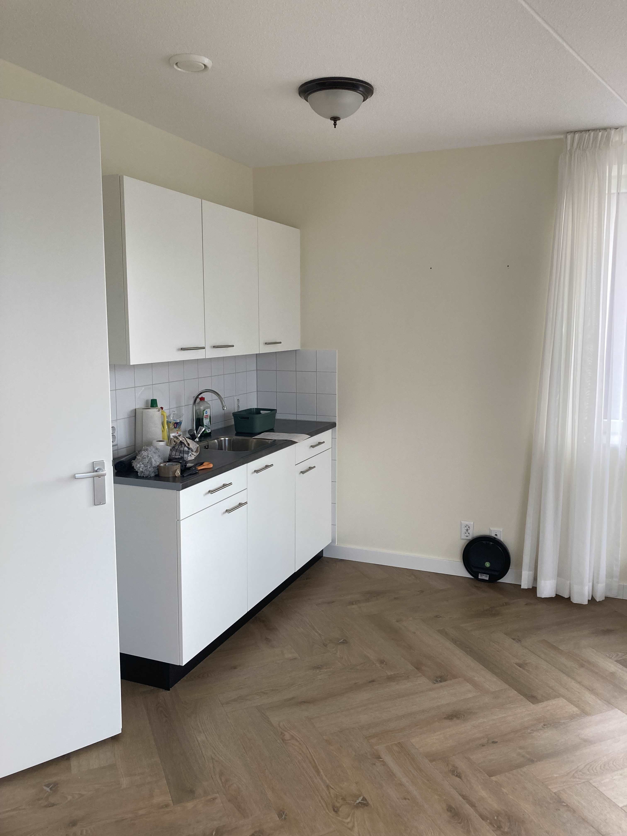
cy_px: 418
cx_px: 314
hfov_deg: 49.7
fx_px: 676
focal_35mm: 28
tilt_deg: -6.0
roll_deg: +0.0
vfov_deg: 63.4
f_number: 1.8
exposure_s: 1/121
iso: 50
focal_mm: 3.99
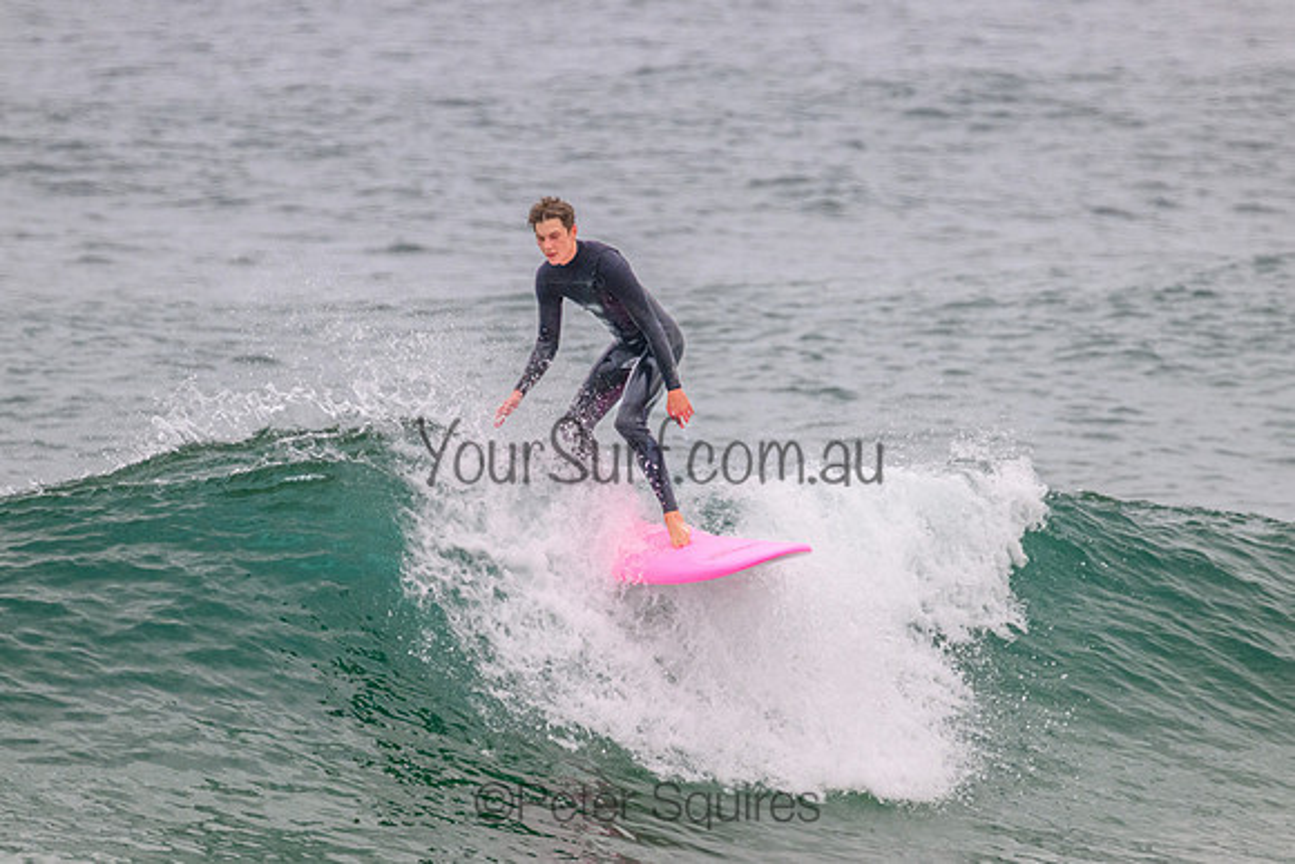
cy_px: 448
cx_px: 680
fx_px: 31152
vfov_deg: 1.6
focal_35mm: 866
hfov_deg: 2.4
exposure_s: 1/1600
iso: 2200
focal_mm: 800
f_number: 11
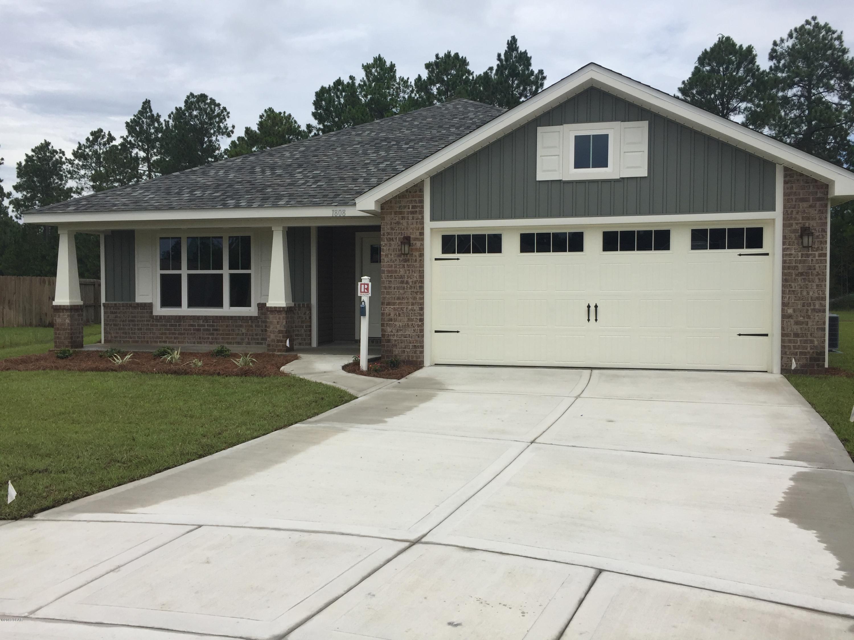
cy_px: 320
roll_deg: -0.4
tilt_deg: -2.7
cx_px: 427
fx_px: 715
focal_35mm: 29
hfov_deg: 61.7
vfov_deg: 48.2
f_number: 2.2
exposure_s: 1/3300
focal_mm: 4.15
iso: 32
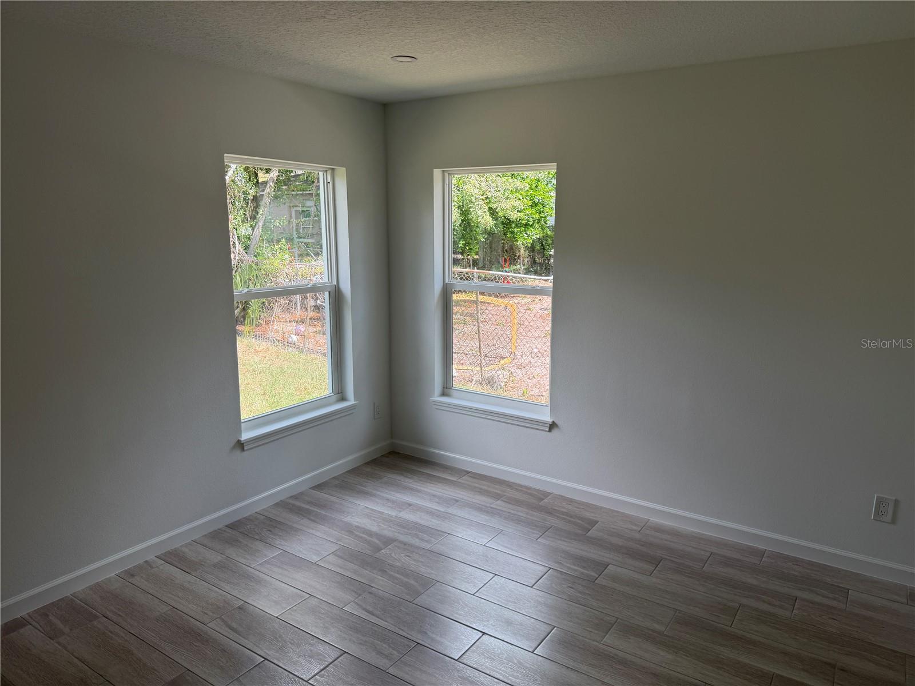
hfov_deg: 71.6
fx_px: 634
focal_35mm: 24
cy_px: 343
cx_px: 458
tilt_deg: -11.0
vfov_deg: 56.8
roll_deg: -0.7
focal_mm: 6.76
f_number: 1.78
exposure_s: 1/265
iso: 64
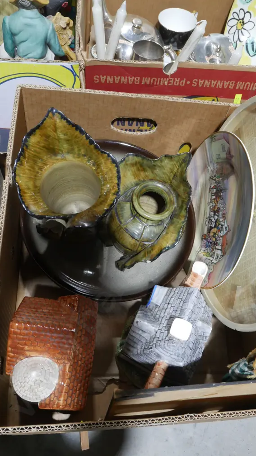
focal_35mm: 31
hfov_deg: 37.6
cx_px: 158
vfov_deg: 62.6
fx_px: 374
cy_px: 230
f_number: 9
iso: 1600
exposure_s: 1/60
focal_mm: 14
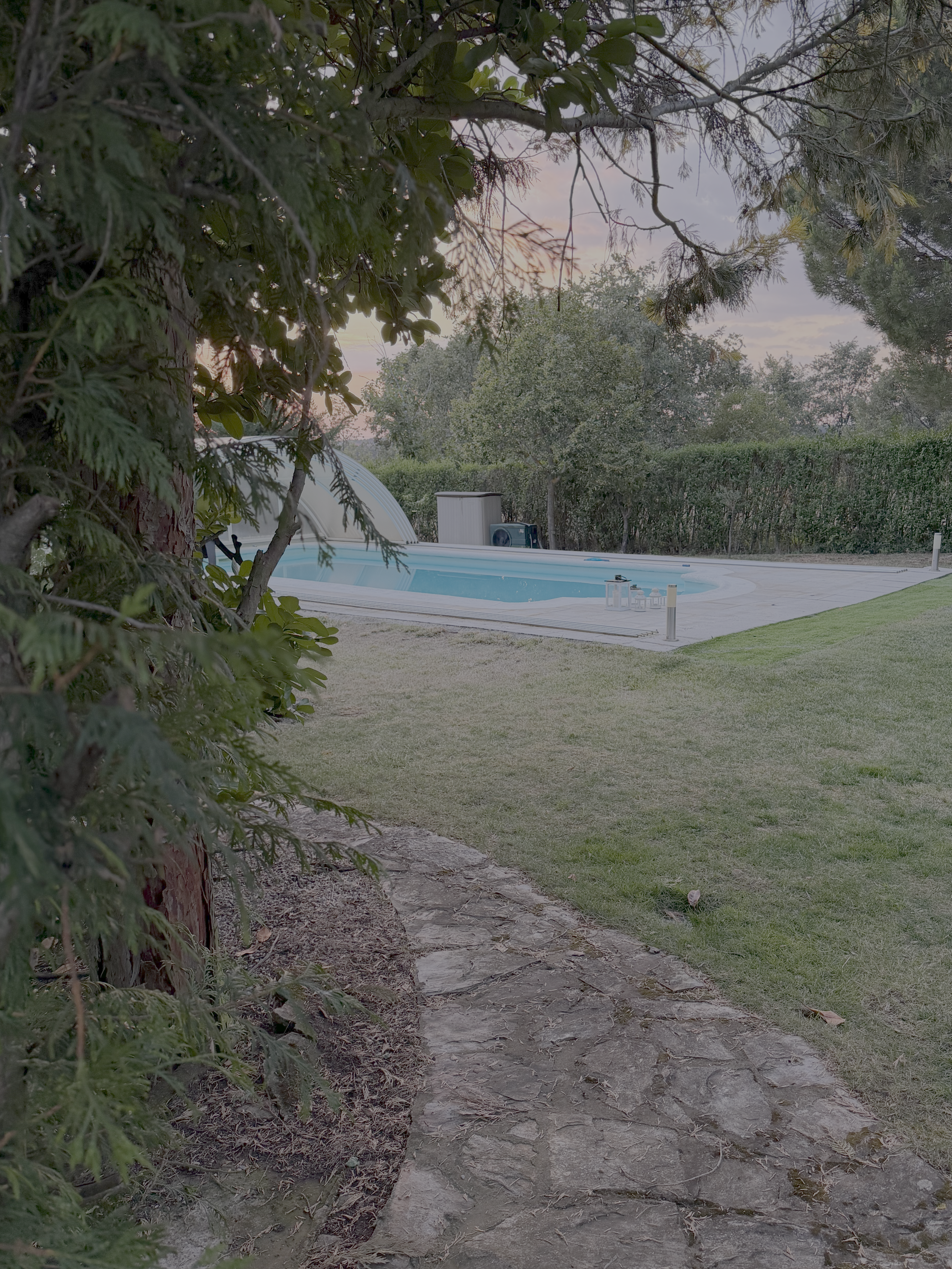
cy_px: 636
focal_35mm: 28
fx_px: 1027
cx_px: 526
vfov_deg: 63.4
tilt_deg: -10.2
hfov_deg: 49.7
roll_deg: +0.7
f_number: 1.78
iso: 250
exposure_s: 1/60
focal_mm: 6.76
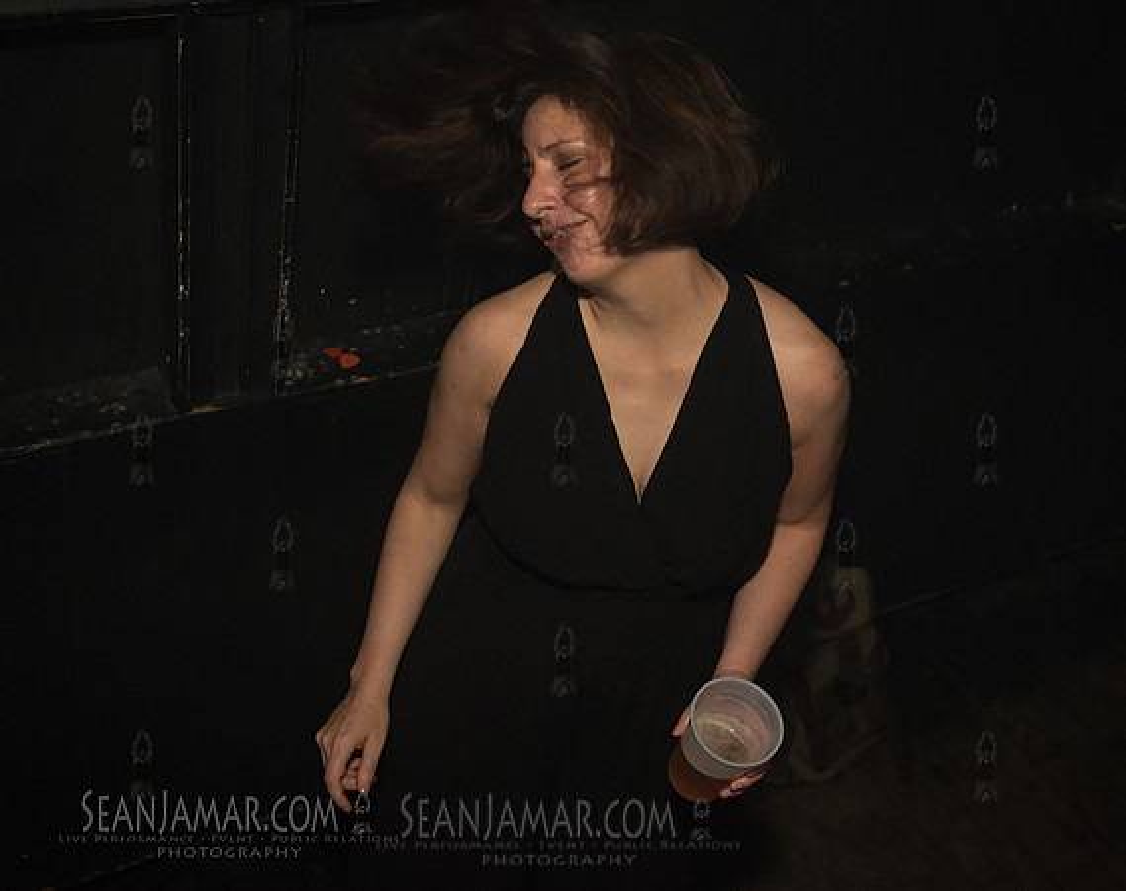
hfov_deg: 37.9
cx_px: 667
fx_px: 1632
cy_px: 446
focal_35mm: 49
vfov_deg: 30.5
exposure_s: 1/250
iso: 2000
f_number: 3.5
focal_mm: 44
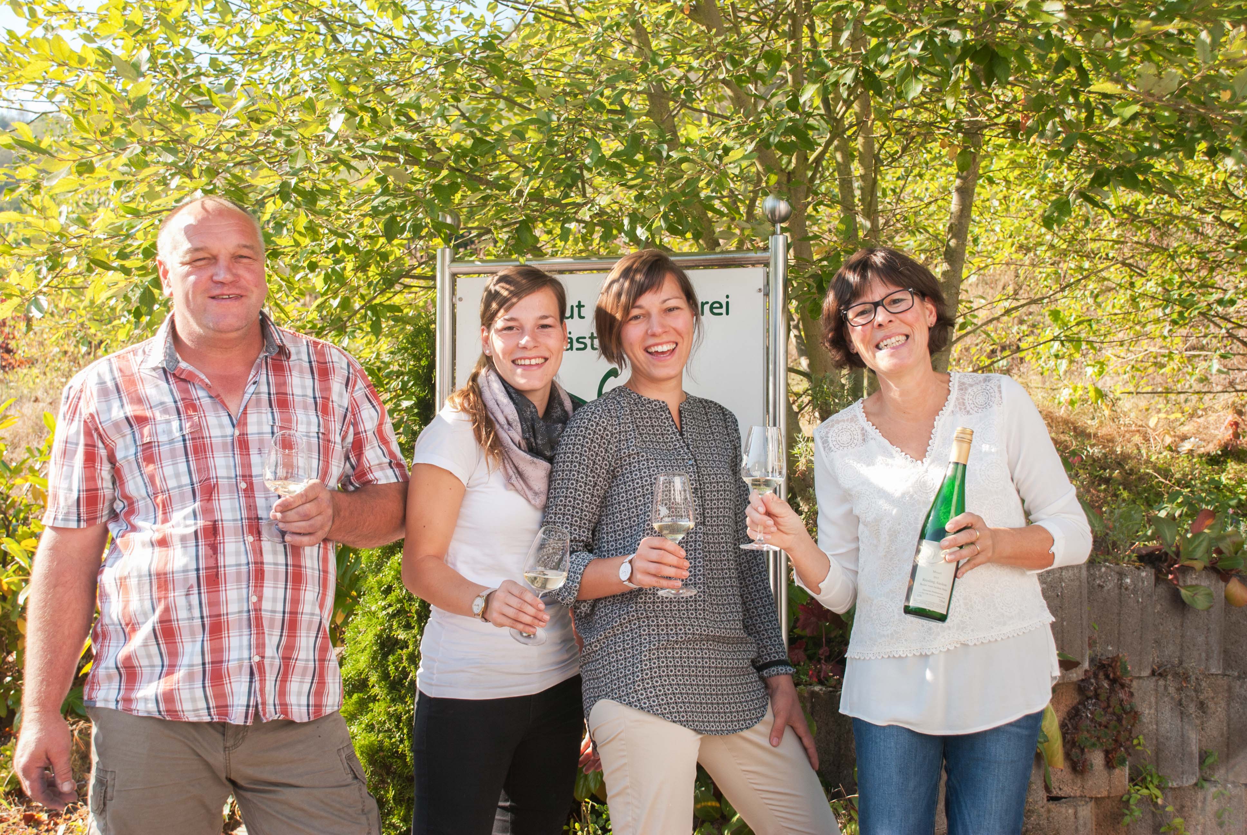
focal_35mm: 48
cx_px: 624
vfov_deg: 28.2
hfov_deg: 41.1
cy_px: 418
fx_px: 1665
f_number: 6.3
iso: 100
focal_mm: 32
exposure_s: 1/125
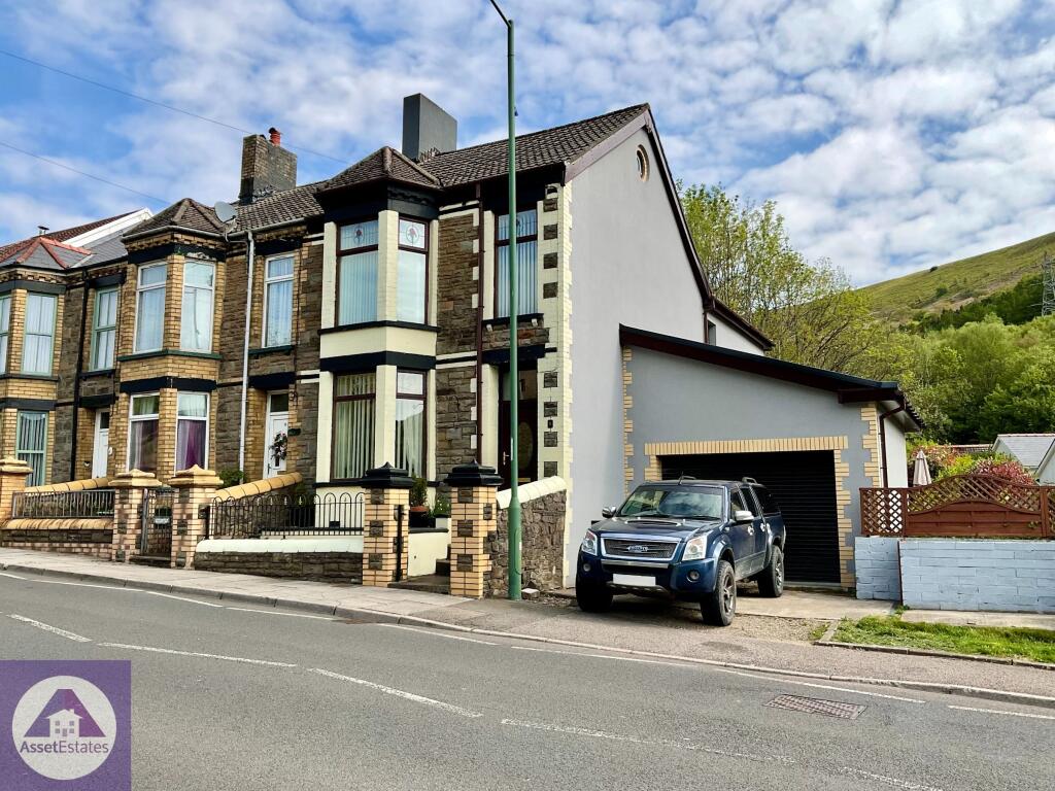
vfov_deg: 48.2
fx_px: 884
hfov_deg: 61.7
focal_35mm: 29
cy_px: 396
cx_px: 528
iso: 16
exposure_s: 1/1577
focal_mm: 3
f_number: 1.8
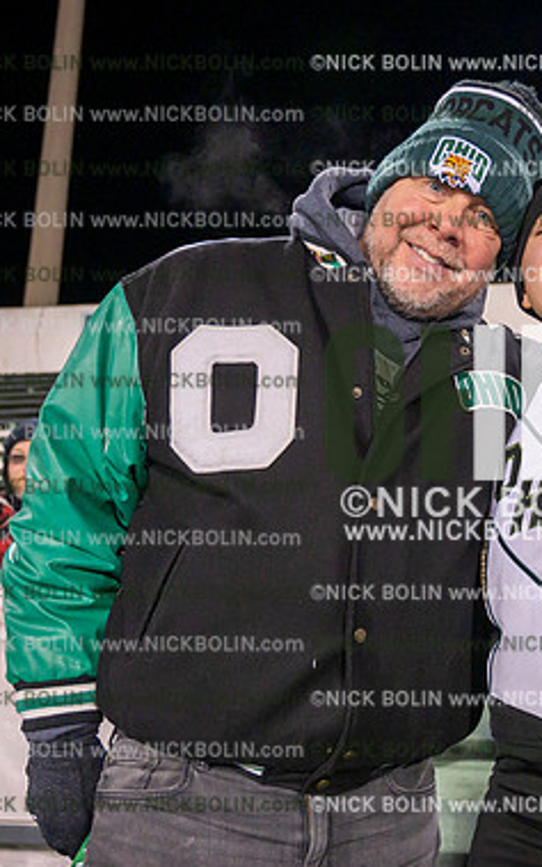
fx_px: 1087
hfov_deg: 27.1
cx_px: 485
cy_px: 432
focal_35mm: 46
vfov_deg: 43.5
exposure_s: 1/640
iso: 3200
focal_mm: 29.5
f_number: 4
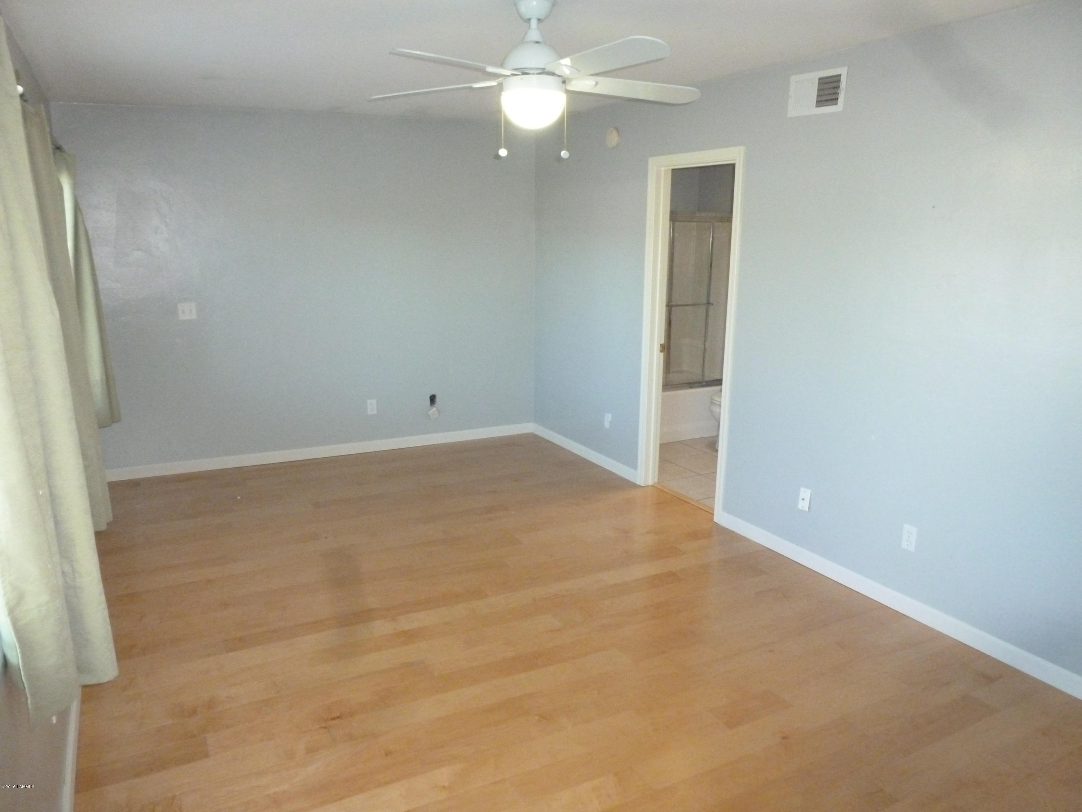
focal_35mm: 24
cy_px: 406
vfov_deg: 56.8
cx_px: 541
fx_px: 750
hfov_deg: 71.6
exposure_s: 1/60
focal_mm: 4.3
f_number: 4.5
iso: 640
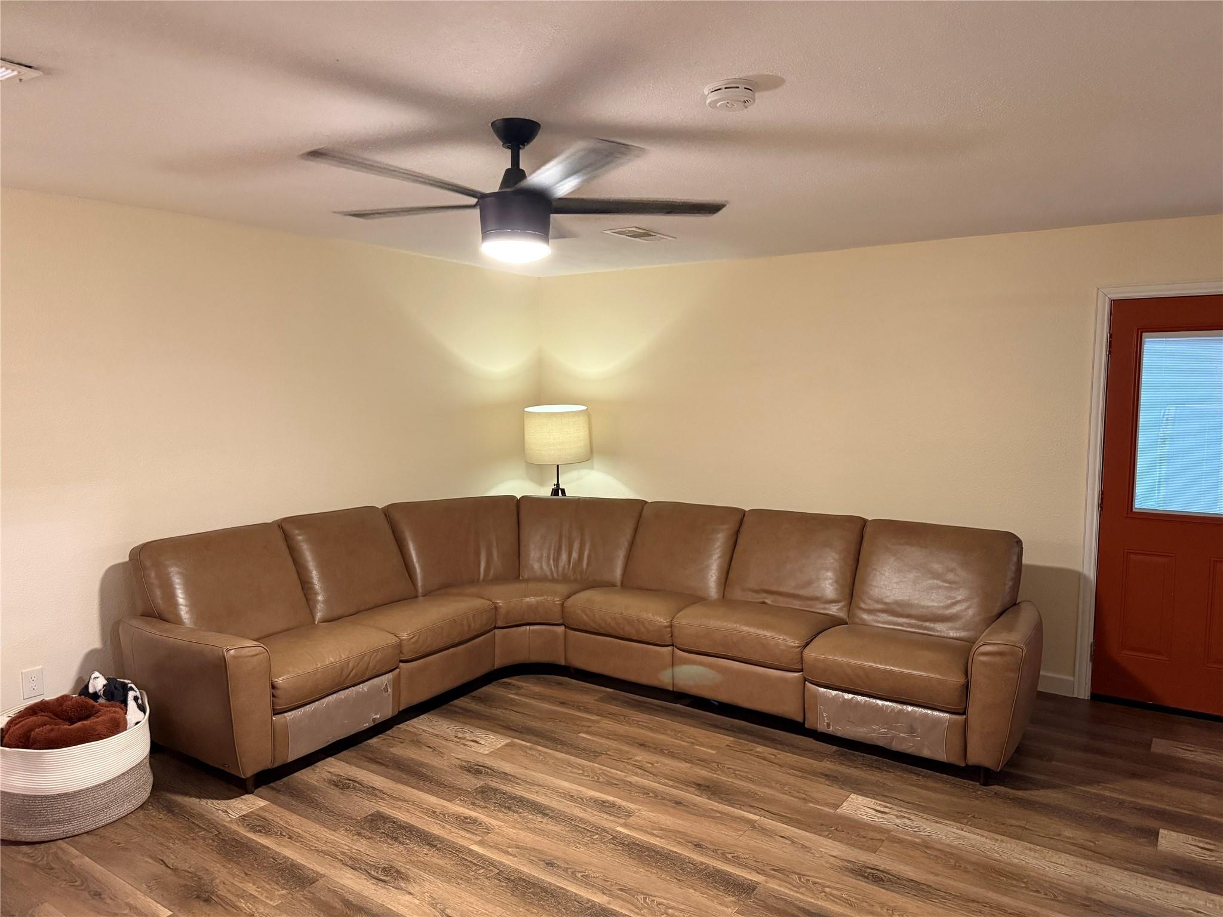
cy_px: 458
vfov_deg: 56.8
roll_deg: +0.1
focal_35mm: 24
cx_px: 612
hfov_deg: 71.6
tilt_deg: -5.1
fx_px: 848
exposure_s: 1/60
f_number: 1.78
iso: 800
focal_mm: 6.76
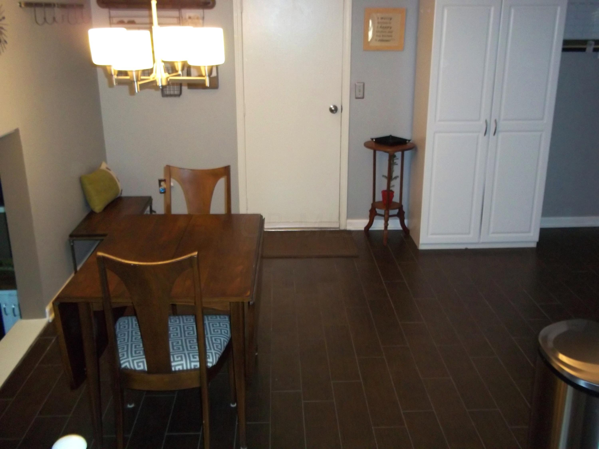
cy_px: 224
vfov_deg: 39.7
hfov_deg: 51.4
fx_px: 623
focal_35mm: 36
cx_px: 300
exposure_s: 1/30
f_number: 3.1
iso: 320
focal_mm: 6.5
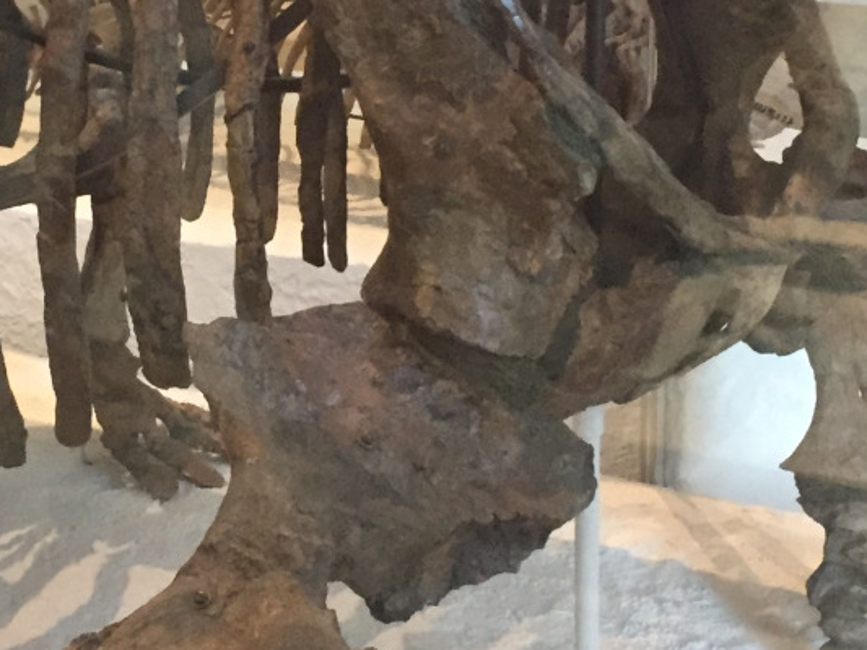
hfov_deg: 22.4
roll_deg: +0.6
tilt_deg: -15.5
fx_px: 2180
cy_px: 240
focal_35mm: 87
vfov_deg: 17.0
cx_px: 291
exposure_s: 1/30
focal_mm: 4.15
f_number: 2.2
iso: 250
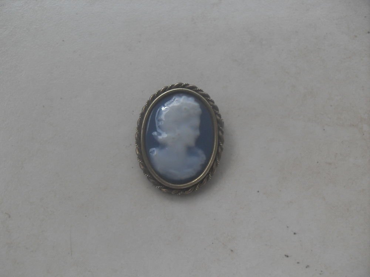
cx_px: 185
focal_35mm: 37
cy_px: 138
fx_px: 395
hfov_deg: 50.1
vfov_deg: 38.7
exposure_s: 1/90
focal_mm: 6.3
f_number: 8.9
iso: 80
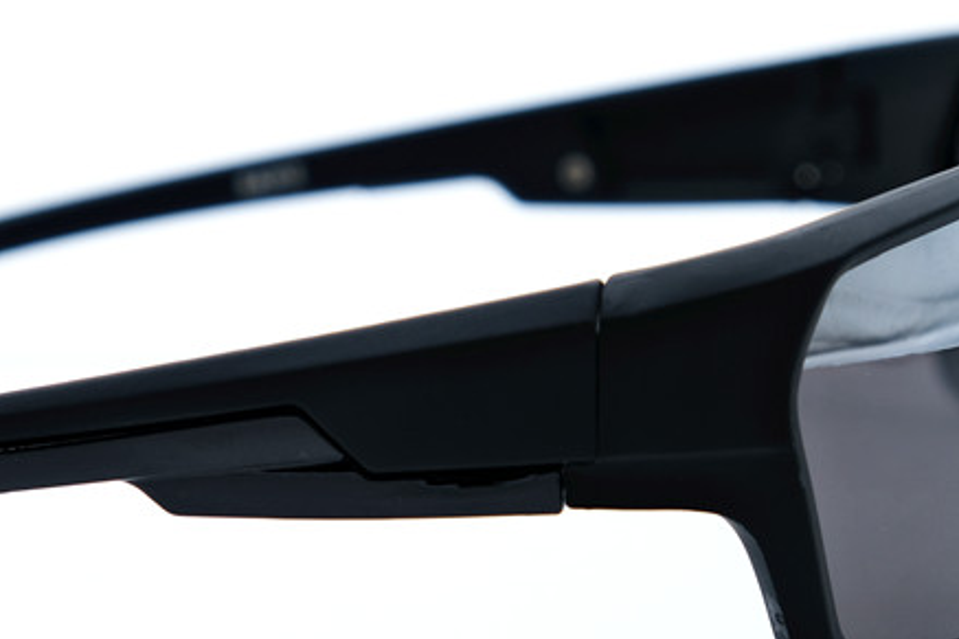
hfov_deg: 12.3
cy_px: 334
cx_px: 200
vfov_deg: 8.2
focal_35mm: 167
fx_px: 4447
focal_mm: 48.4
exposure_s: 1/220
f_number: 5.6
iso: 320
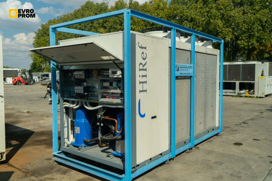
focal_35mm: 31
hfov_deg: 60.3
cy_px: 90
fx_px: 234
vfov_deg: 42.3
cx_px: 136
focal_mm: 31
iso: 100
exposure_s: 1/800
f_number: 4
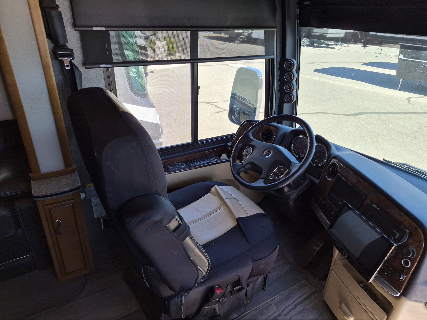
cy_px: 160
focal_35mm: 23
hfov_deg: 73.9
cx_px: 214
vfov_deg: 58.9
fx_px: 284
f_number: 1.8
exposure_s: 1/667
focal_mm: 5.4
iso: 80
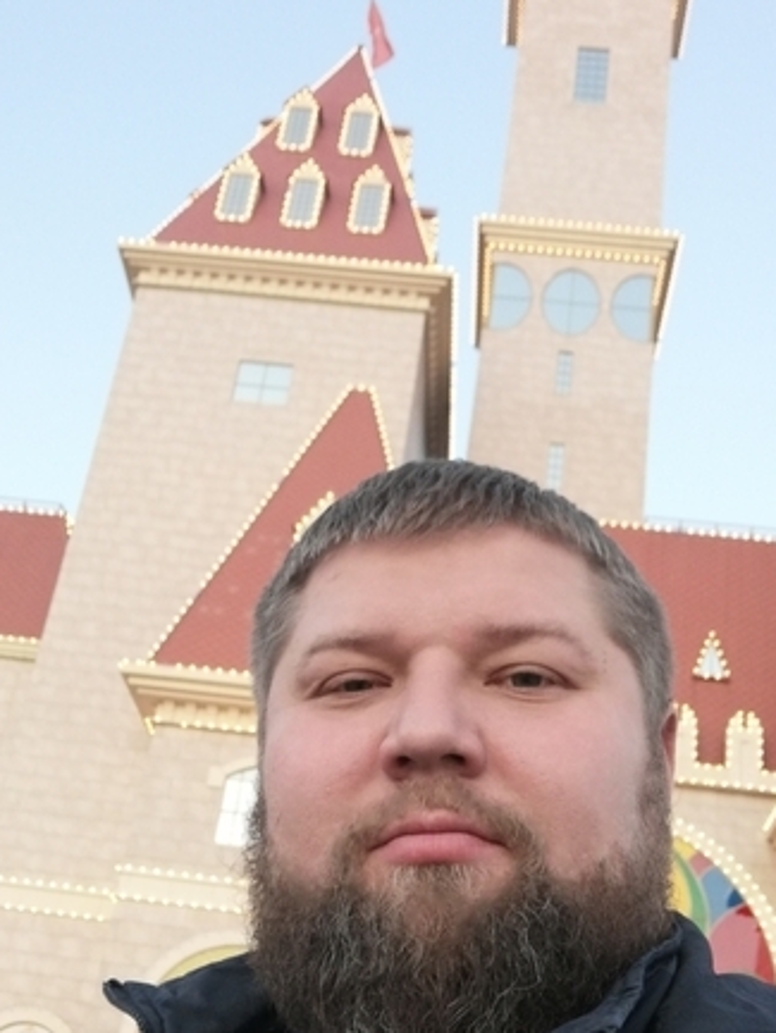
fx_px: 1434
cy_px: 611
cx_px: 413
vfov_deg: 39.5
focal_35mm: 48
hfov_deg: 30.3
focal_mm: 3.81
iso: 160
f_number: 2
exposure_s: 1/100
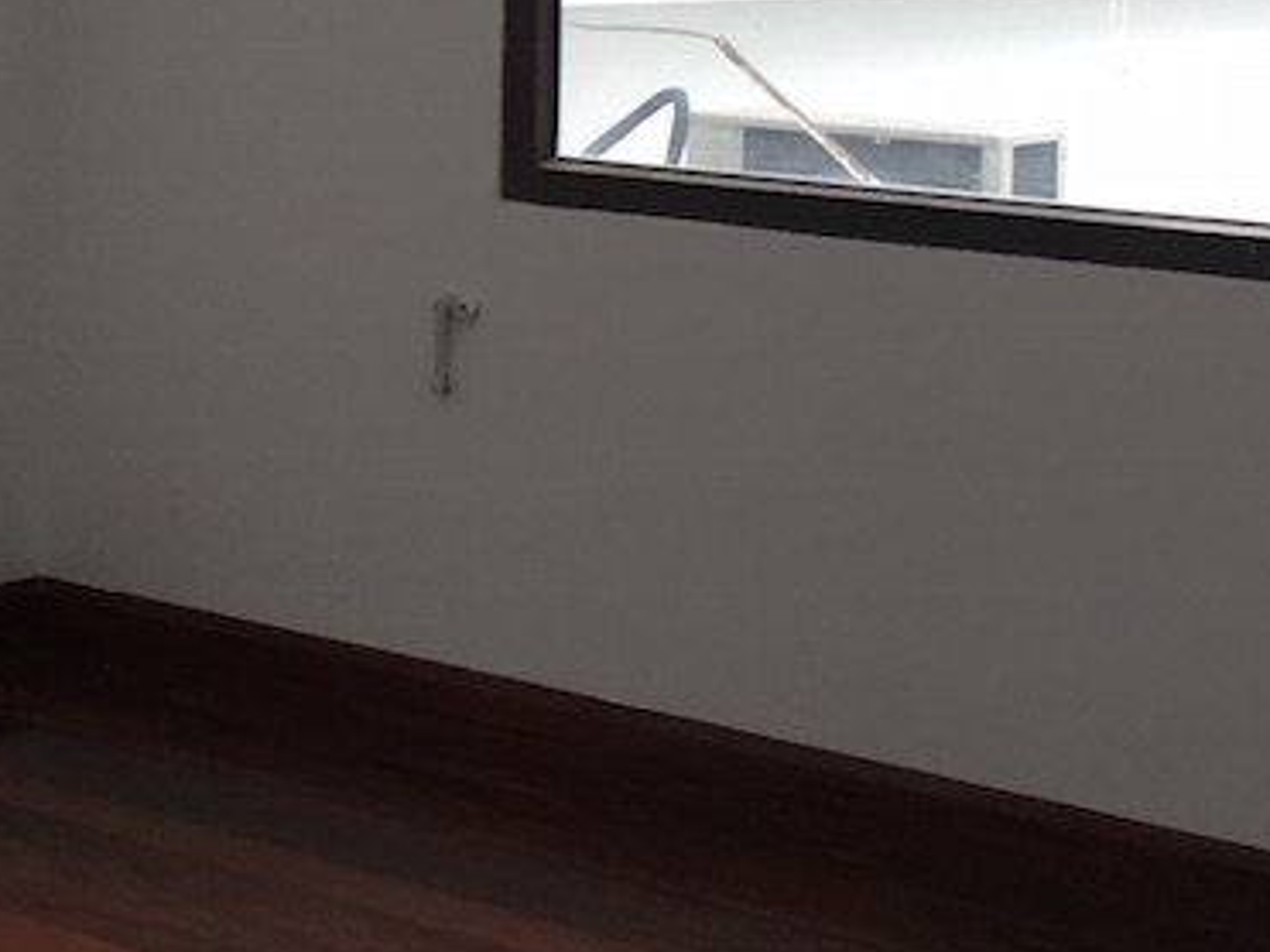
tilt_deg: -2.7
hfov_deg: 19.2
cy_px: 89
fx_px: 3668
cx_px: 55
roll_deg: -0.4
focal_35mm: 100
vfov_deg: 14.6
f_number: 2.2
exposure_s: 1/60
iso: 25
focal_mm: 4.15
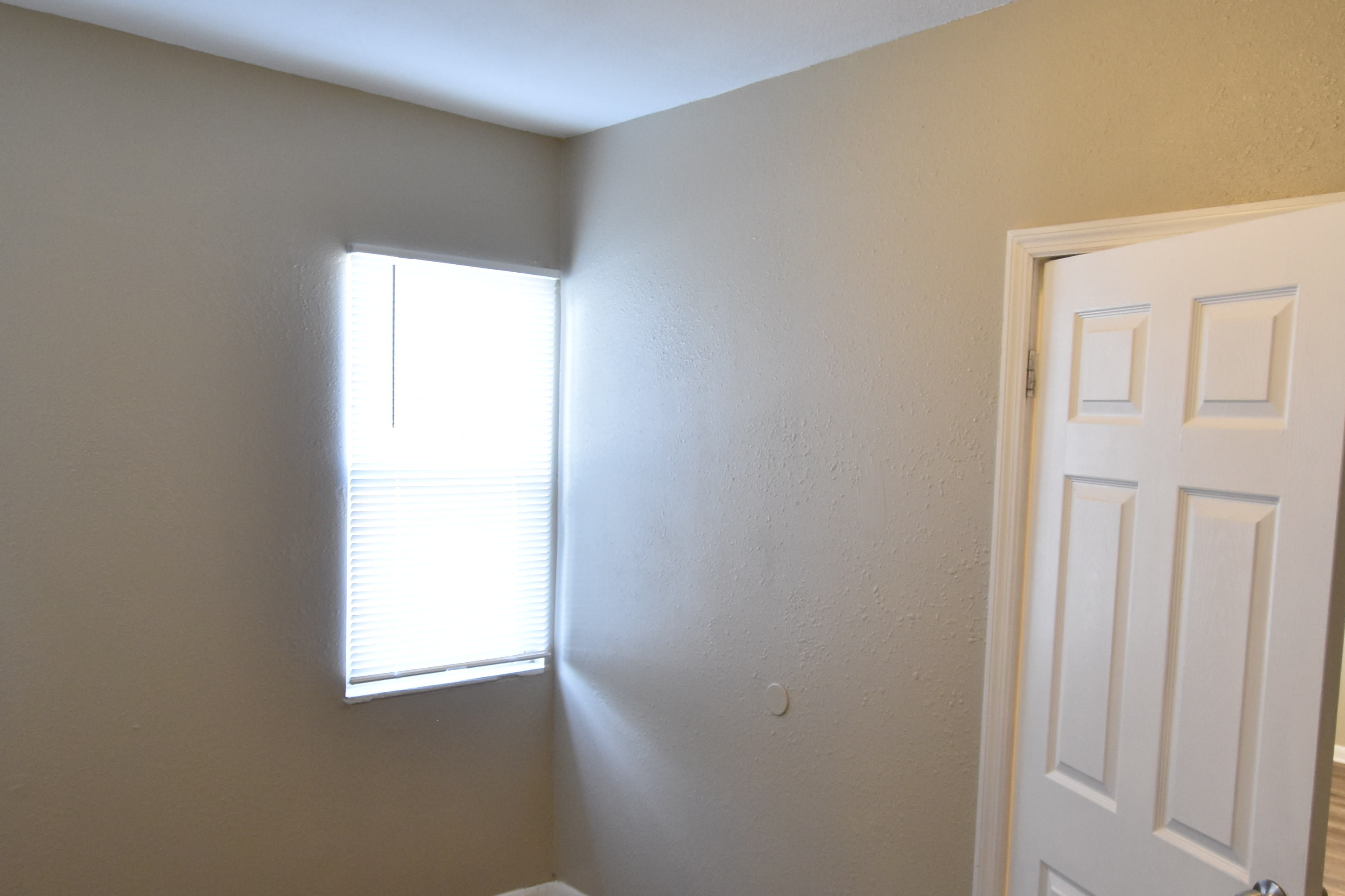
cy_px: 527
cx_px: 805
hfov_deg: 64.9
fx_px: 1046
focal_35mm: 28
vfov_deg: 46.2
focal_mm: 10
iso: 800
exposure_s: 1/60
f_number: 3.5
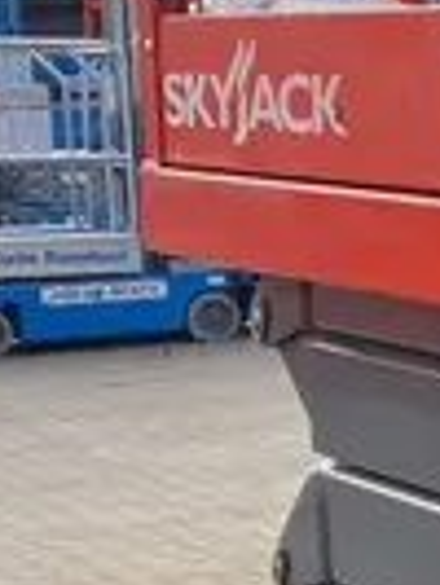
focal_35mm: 154
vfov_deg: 12.7
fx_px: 2606
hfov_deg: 8.5
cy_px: 490
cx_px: 1188
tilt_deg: -6.2
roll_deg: +0.5
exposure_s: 1/759
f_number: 1.8
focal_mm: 3.99
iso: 32
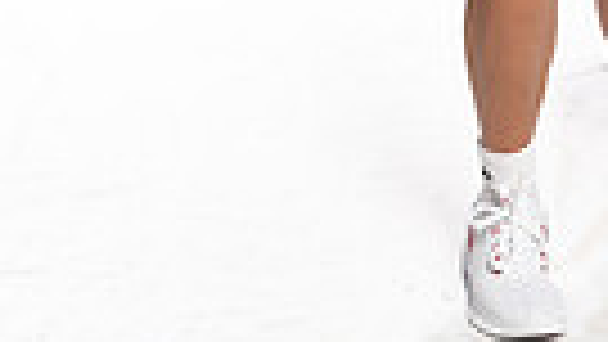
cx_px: 455
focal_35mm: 174
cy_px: -526
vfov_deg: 6.6
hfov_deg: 12.3
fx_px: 2806
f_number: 8
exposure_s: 1/250
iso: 320
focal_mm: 50
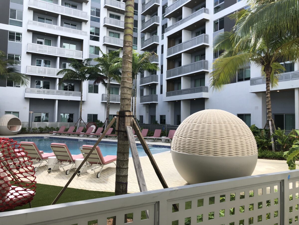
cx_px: 150
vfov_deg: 49.7
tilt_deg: +2.2
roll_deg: -3.3
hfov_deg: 63.4
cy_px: 112
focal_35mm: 28
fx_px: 242
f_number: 1.8
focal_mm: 3.99
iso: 20
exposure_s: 1/783
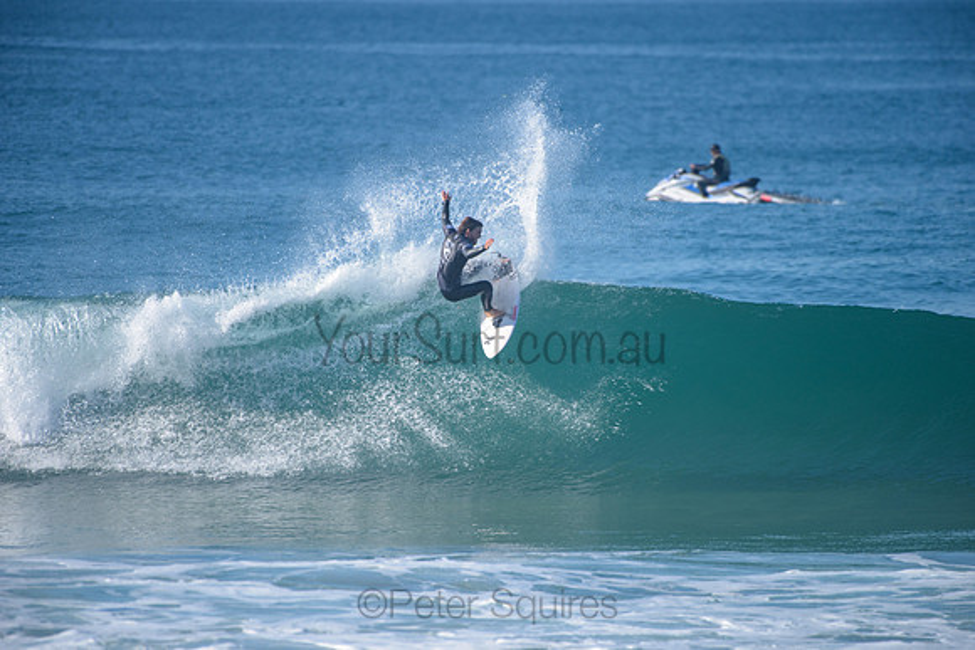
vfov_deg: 2.8
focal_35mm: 500
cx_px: 488
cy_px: 325
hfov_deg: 4.1
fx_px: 13544
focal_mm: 500
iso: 250
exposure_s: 1/2000
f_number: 5.6
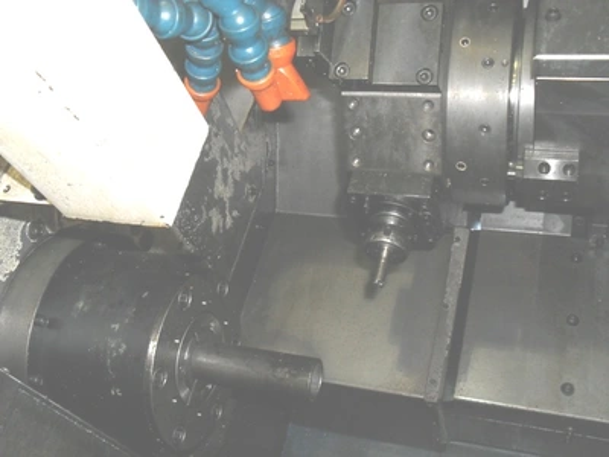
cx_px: 304
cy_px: 228
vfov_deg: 40.7
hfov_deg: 52.6
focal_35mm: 35
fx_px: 616
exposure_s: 1/45
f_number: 3.2
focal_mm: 6.3
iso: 200
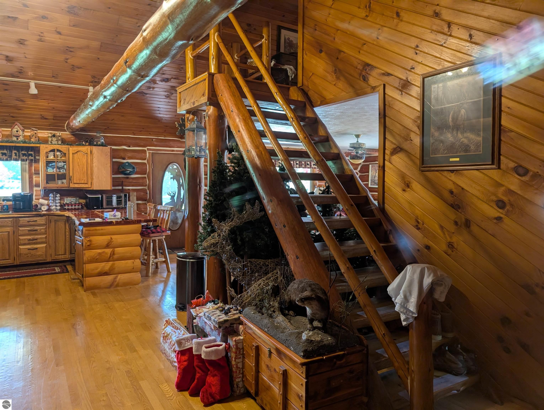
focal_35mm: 24
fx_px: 378
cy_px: 205
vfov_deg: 56.9
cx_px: 272
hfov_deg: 71.5
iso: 114
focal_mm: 6.9
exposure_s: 1/41.2
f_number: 1.68
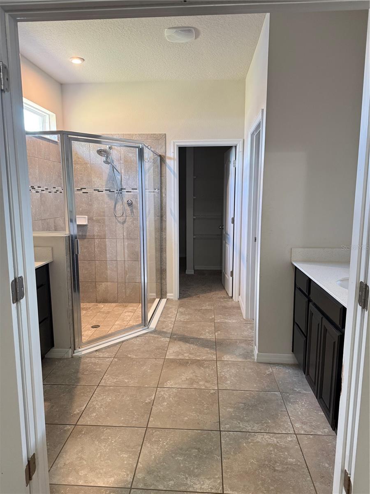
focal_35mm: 24
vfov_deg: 71.6
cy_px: 247
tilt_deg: -8.1
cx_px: 185
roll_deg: -0.2
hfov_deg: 56.8
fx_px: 342
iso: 250
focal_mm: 6.76
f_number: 1.78
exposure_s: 1/60
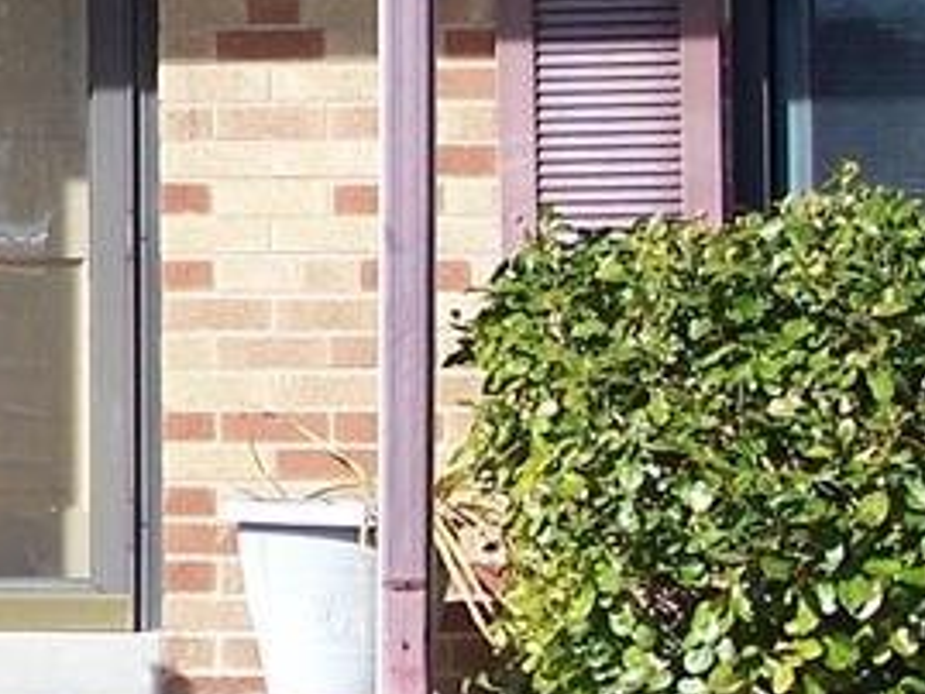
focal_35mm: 220
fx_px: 5881
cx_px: -746
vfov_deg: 6.8
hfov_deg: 8.6
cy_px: 320
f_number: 2.8
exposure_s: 1/500
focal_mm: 7.8
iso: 64
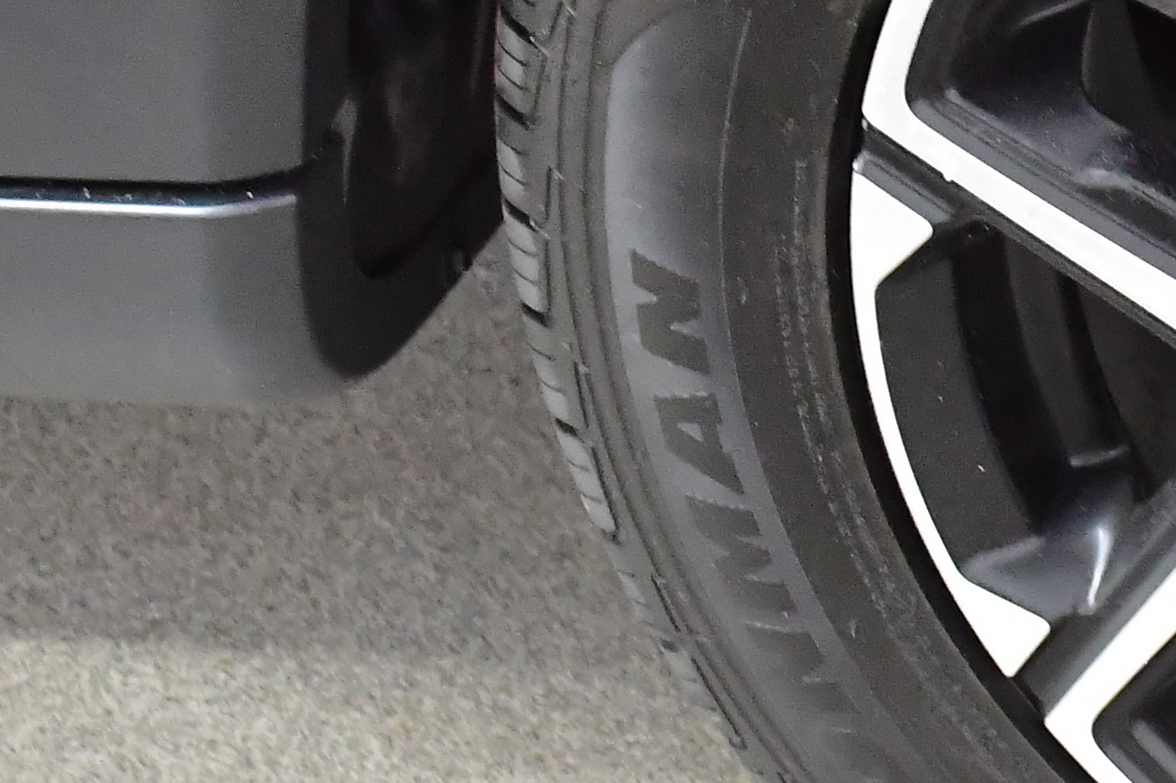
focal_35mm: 179
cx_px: 1949
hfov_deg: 10.9
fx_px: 5846
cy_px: 225
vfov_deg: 7.7
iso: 5000
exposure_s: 1/40
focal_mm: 32
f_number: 5.6
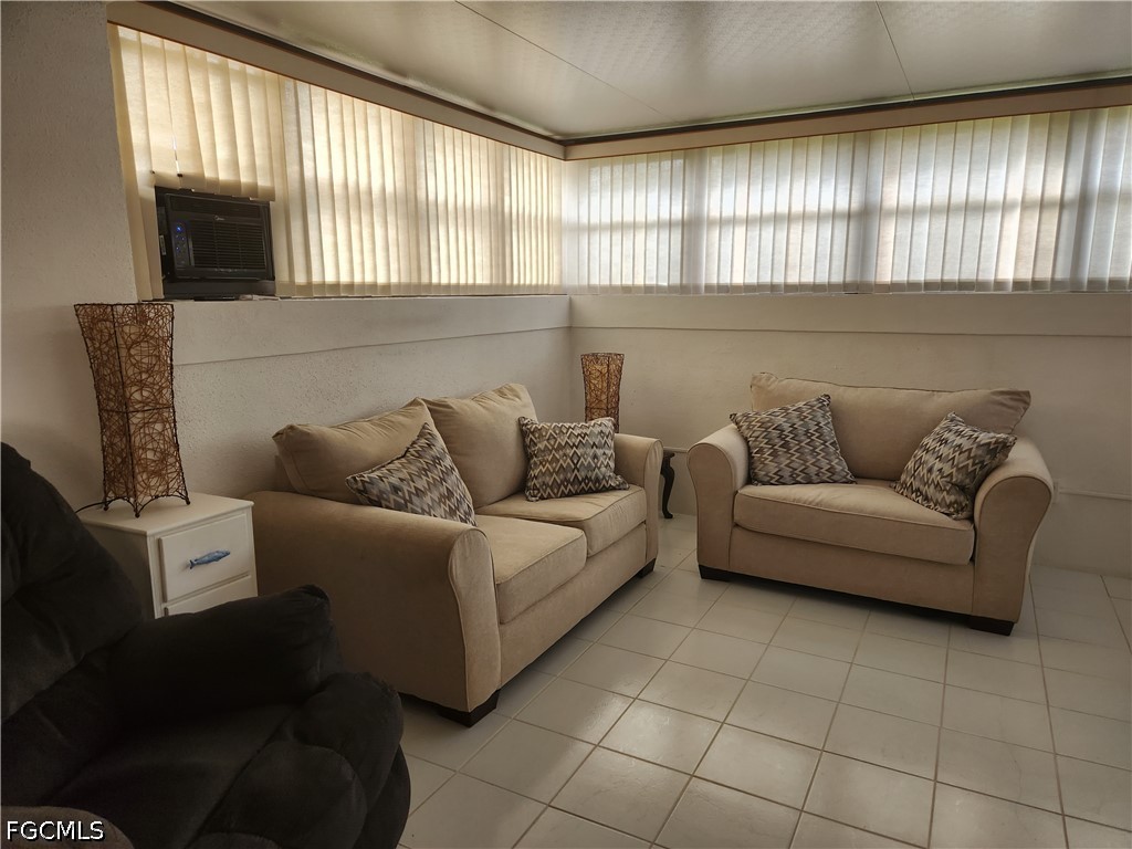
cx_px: 566
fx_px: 752
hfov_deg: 73.9
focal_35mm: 23
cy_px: 424
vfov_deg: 58.9
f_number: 1.8
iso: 100
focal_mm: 5.4
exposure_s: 1/180
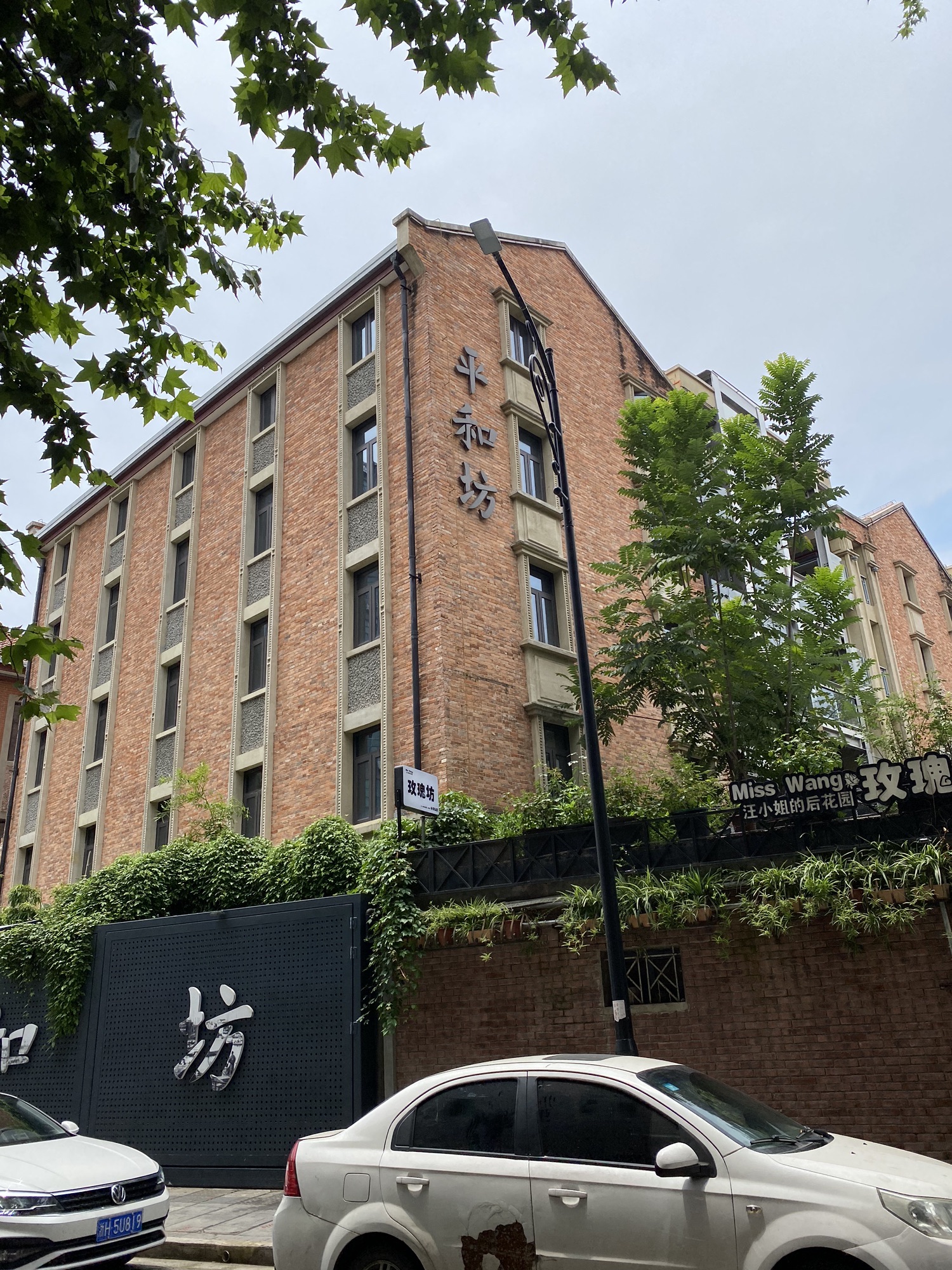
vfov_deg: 67.3
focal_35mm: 26
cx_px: 476
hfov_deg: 53.1
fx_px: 953
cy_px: 635
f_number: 1.8
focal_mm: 4.25
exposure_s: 1/3497
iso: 32
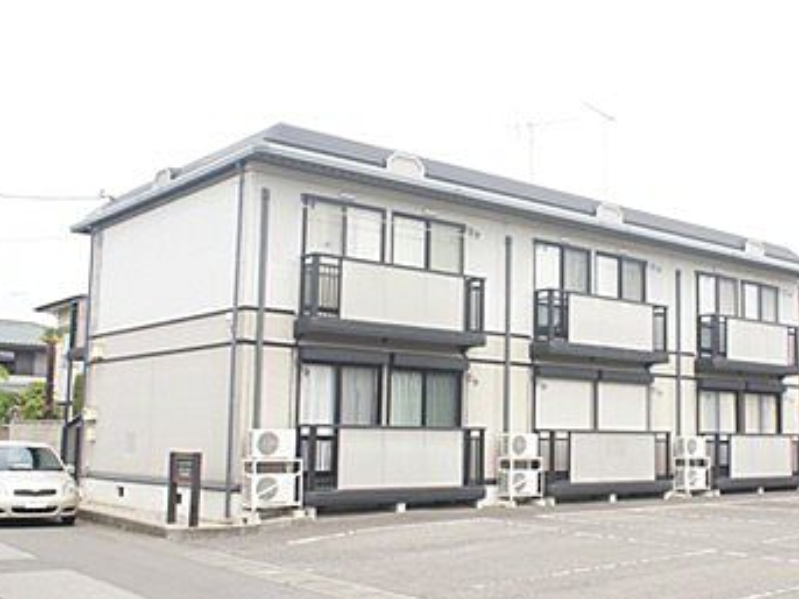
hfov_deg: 43.2
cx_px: 543
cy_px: 346
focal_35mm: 43
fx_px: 992
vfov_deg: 33.5
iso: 400
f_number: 6.3
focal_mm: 16
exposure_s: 1/400
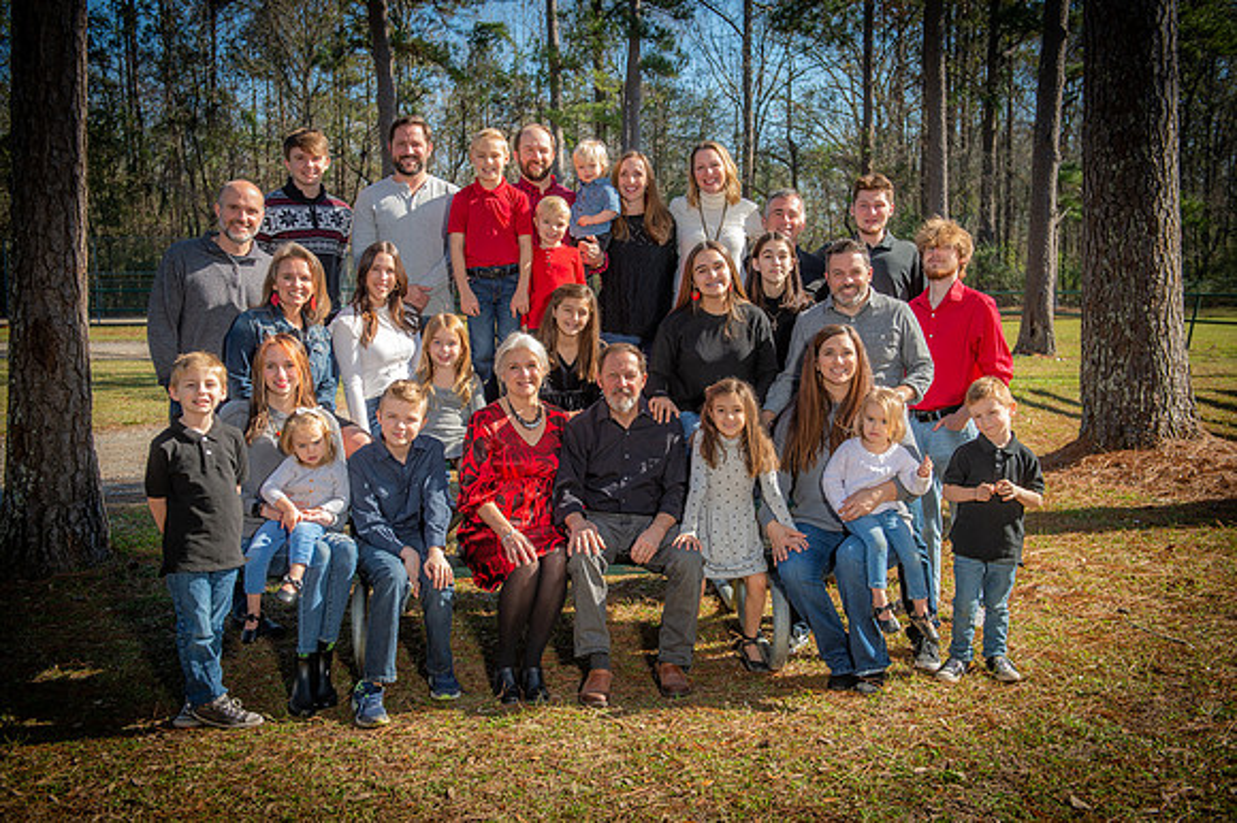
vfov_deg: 35.0
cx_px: 618
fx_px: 1305
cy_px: 412
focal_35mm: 38
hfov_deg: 50.7
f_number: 5
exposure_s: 1/250
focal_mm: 38
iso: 80
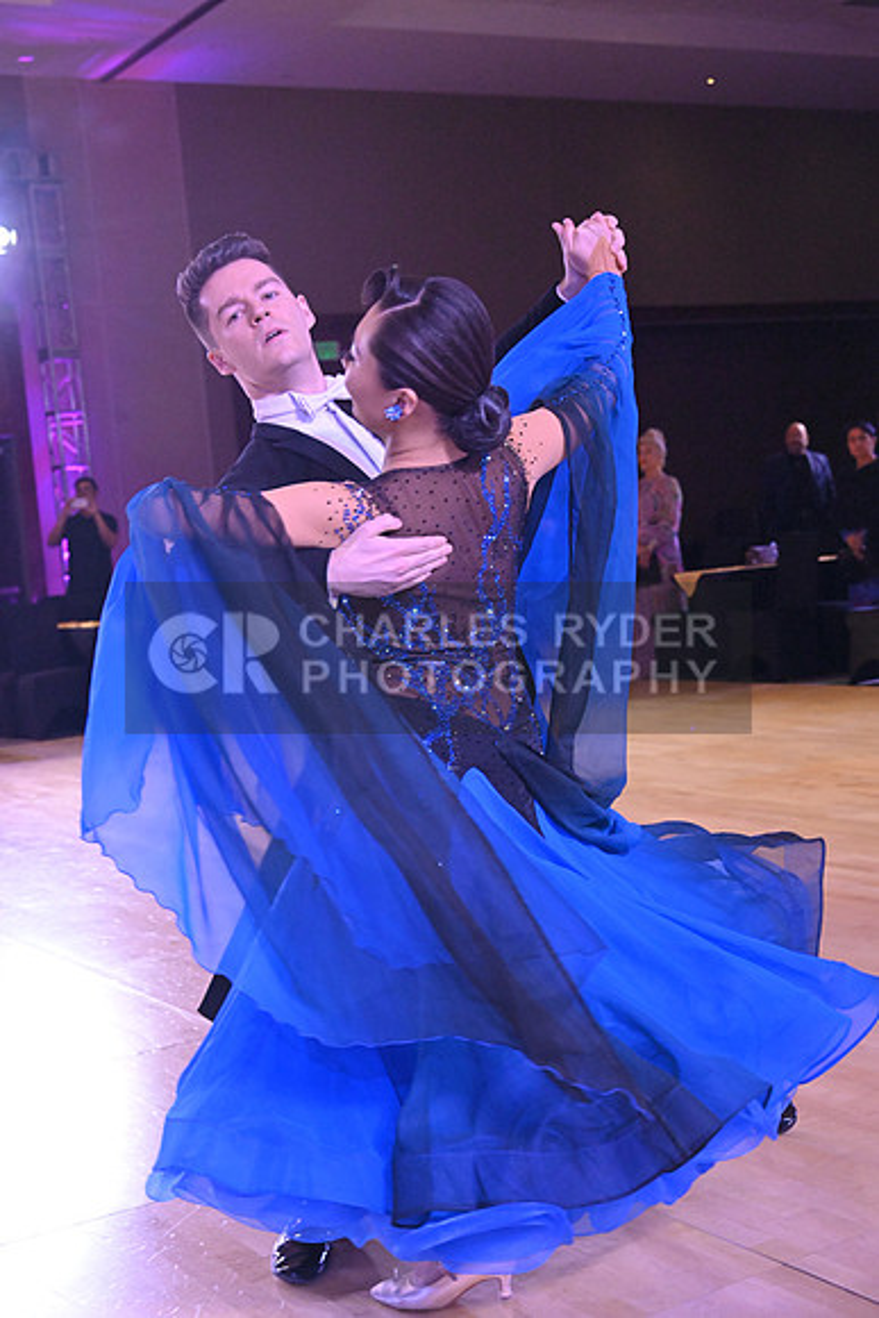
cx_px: 440
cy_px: 659
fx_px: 1830
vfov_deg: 39.6
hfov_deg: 27.0
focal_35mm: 50
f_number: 7.1
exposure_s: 1/320
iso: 6400
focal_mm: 50
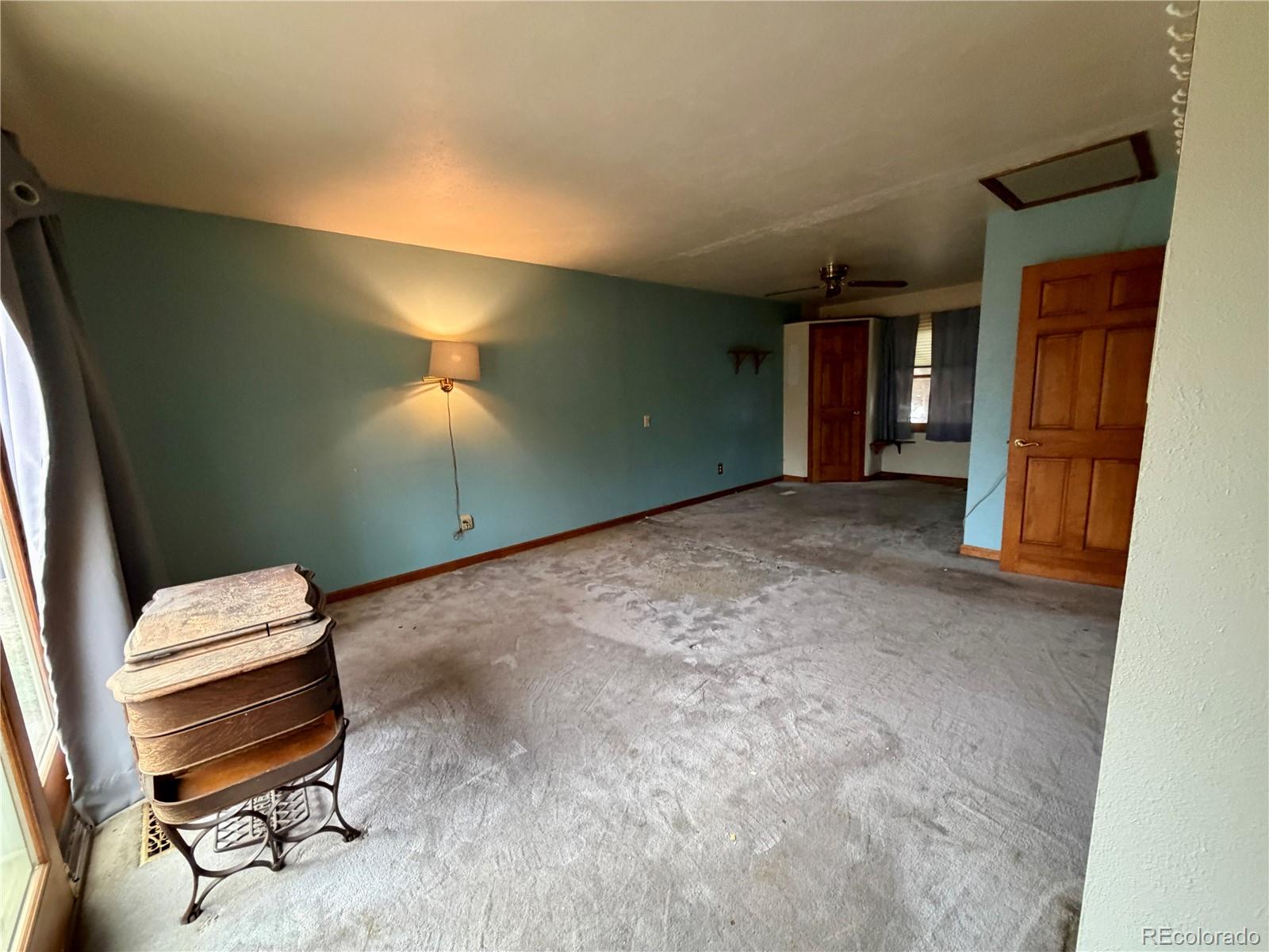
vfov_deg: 85.7
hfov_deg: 102.1
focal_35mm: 14
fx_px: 513
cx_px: 634
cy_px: 476
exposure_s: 1/60
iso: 500
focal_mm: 2.22
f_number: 2.2
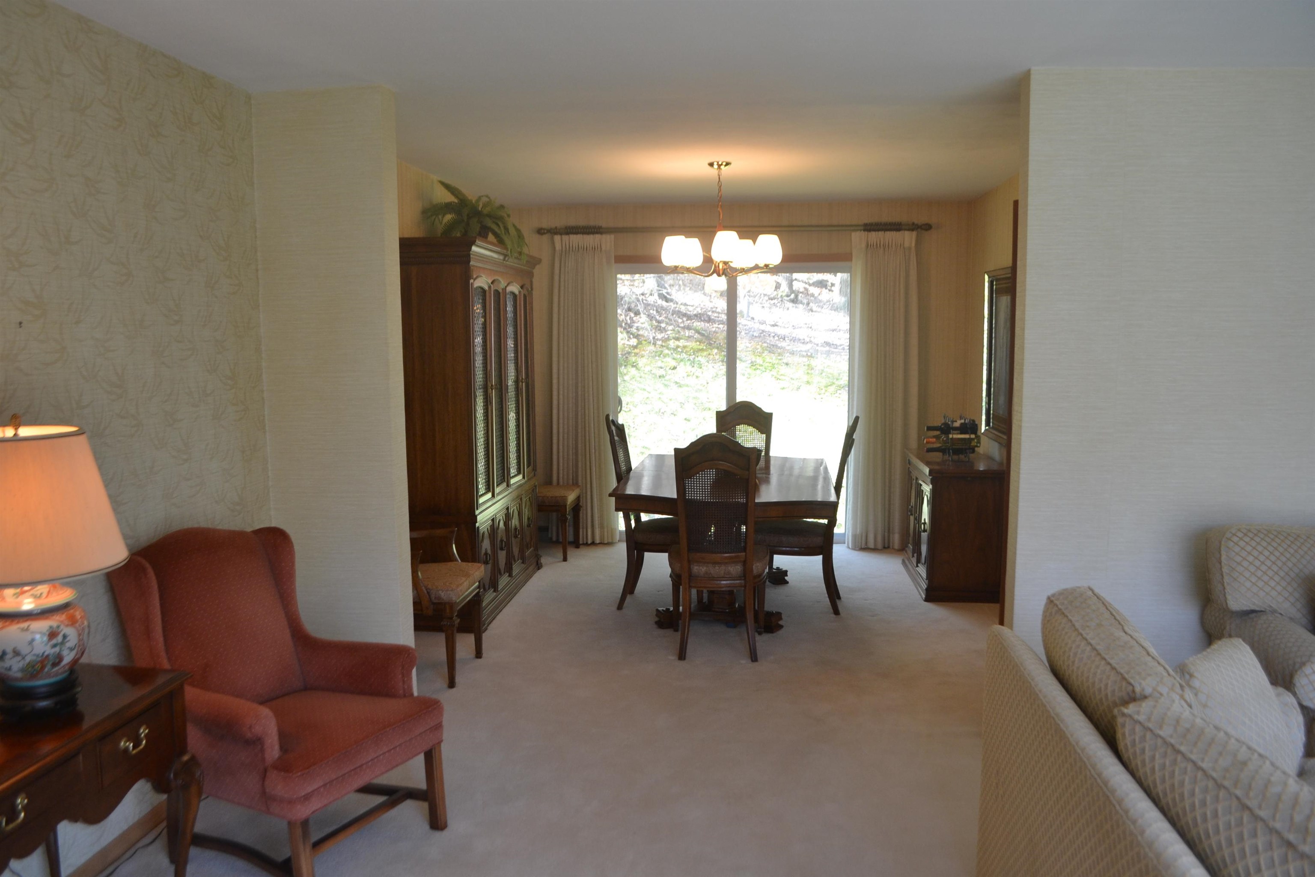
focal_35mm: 27
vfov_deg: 47.9
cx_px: 658
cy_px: 438
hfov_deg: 67.4
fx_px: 986
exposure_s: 1/60
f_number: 4
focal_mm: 18
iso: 400
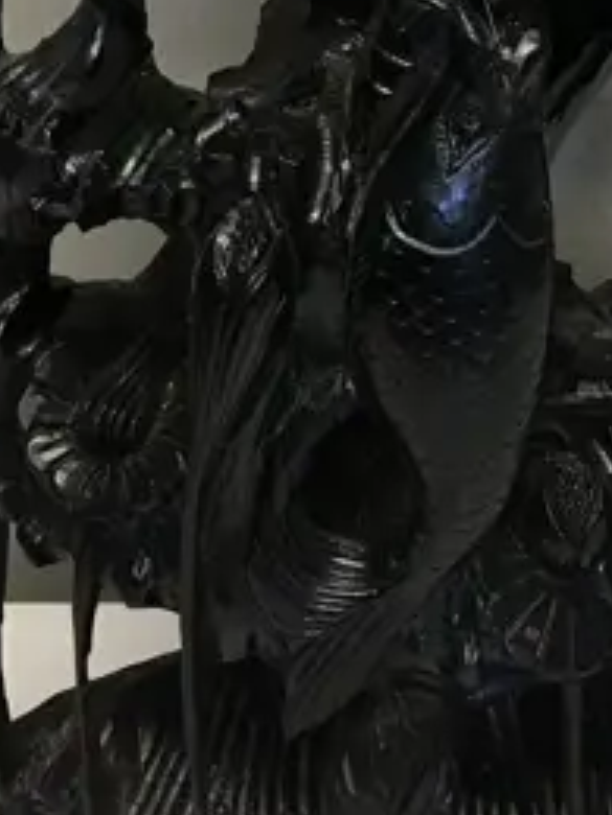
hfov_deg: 13.0
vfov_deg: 15.7
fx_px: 2687
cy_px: -451
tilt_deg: -9.1
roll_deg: +0.4
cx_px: 443
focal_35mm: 114
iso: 50
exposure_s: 1/33
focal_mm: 4.15
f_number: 2.2
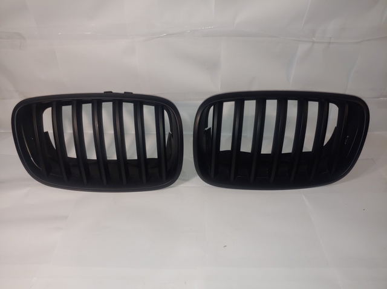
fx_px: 279
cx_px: 194
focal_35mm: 25
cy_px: 144
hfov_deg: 69.4
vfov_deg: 54.8
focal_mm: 4.23
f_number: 1.5
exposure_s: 1/120
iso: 100
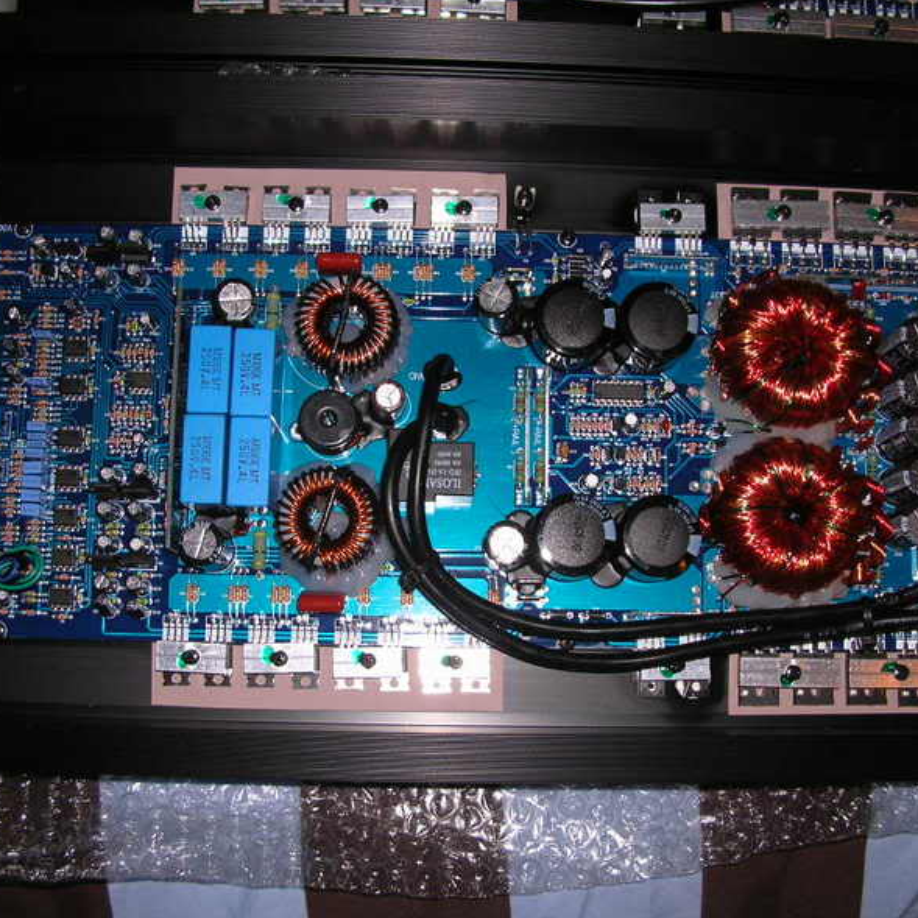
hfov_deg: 40.0
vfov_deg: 40.0
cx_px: 500
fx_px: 1260
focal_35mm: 42
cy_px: 464
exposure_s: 1/60.1
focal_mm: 5.8
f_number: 2.8
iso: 50
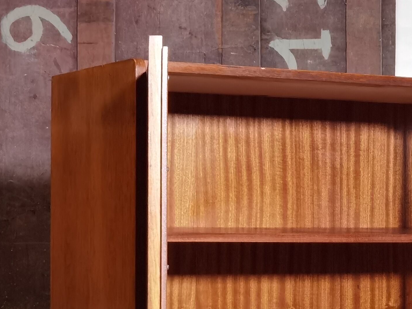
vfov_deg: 11.3
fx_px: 1547
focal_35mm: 130
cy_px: 265
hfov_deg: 14.6
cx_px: 513
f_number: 1.9
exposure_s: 1/33.3
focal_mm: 6.71
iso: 400
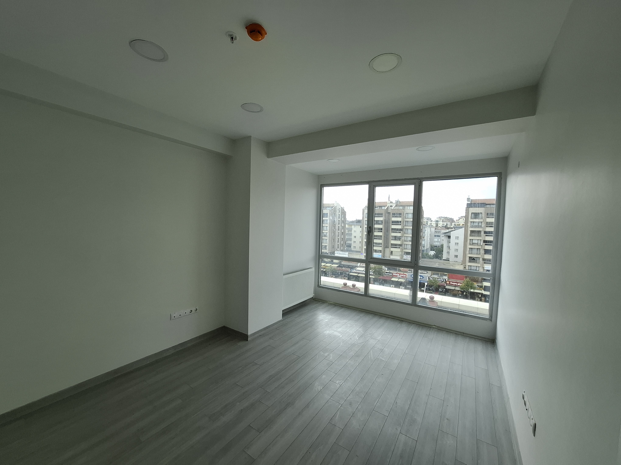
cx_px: 310
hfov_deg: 106.2
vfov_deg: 89.9
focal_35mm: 13
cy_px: 232
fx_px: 233
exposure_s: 1/100
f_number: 2.2
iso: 40
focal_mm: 1.74
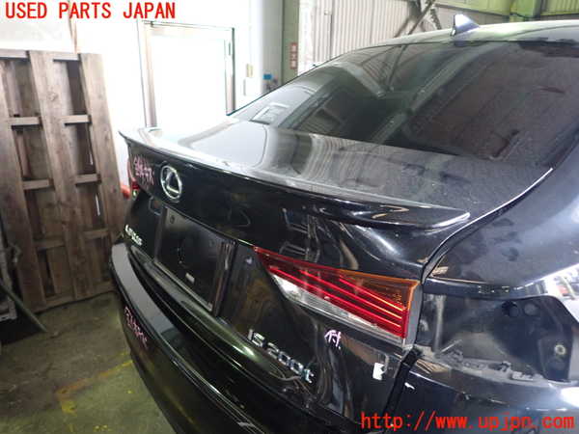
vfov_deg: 54.9
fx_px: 418
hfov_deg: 69.4
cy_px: 217
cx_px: 290
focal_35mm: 25
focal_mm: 4.5
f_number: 2
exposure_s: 1/30
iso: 320
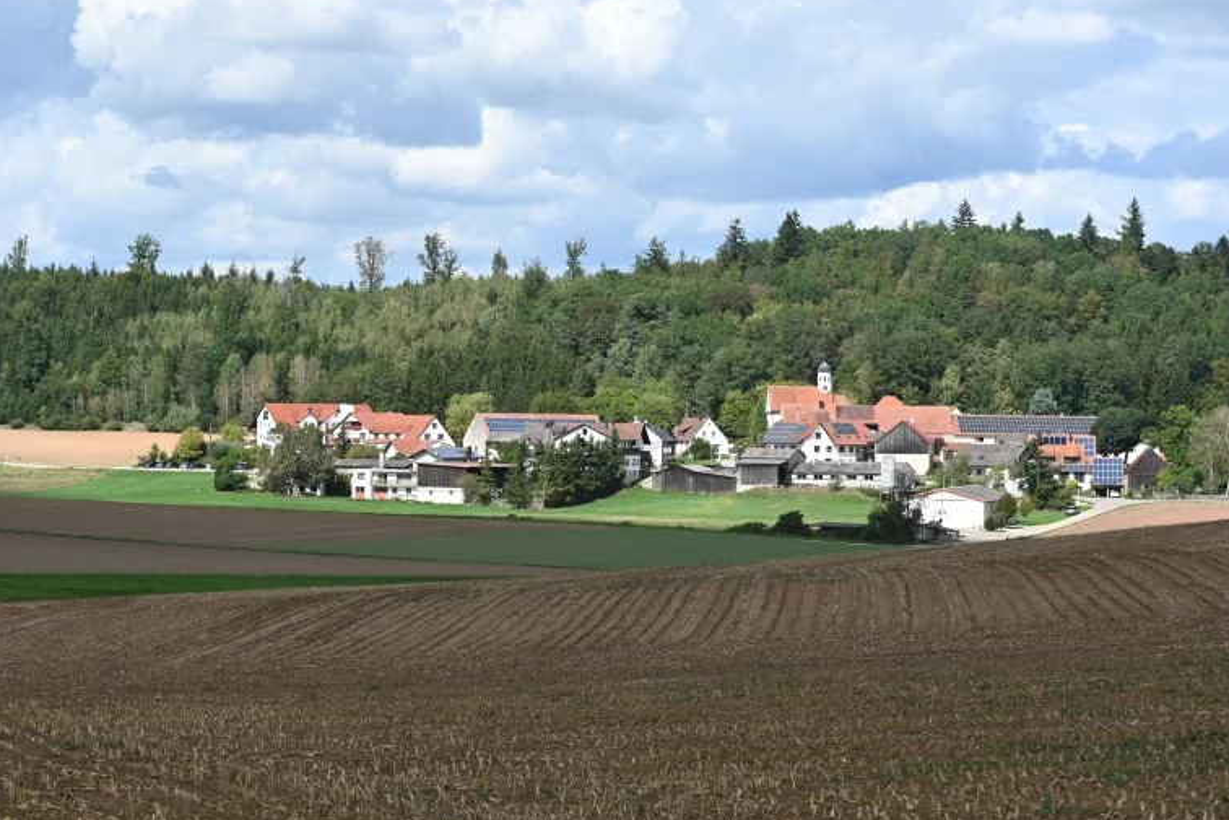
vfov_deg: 13.7
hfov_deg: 20.4
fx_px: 3414
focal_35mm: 100
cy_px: 397
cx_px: 535
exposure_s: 1/400
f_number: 7.1
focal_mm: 70
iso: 100
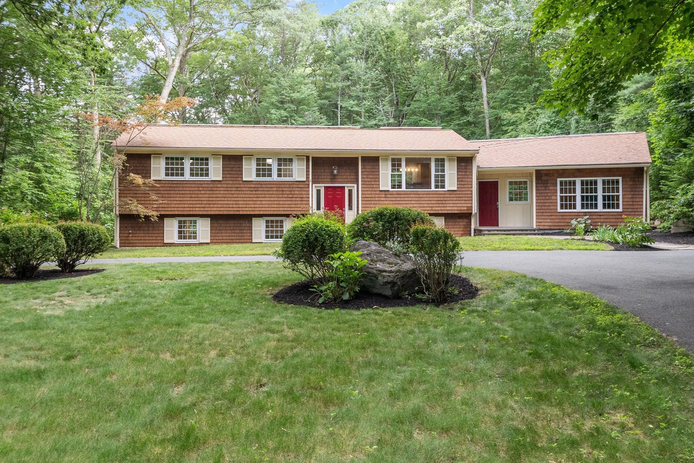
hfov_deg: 57.2
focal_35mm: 33
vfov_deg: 40.0
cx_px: 347
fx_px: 636
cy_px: 232
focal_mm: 22
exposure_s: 1/125
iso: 2000
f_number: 8
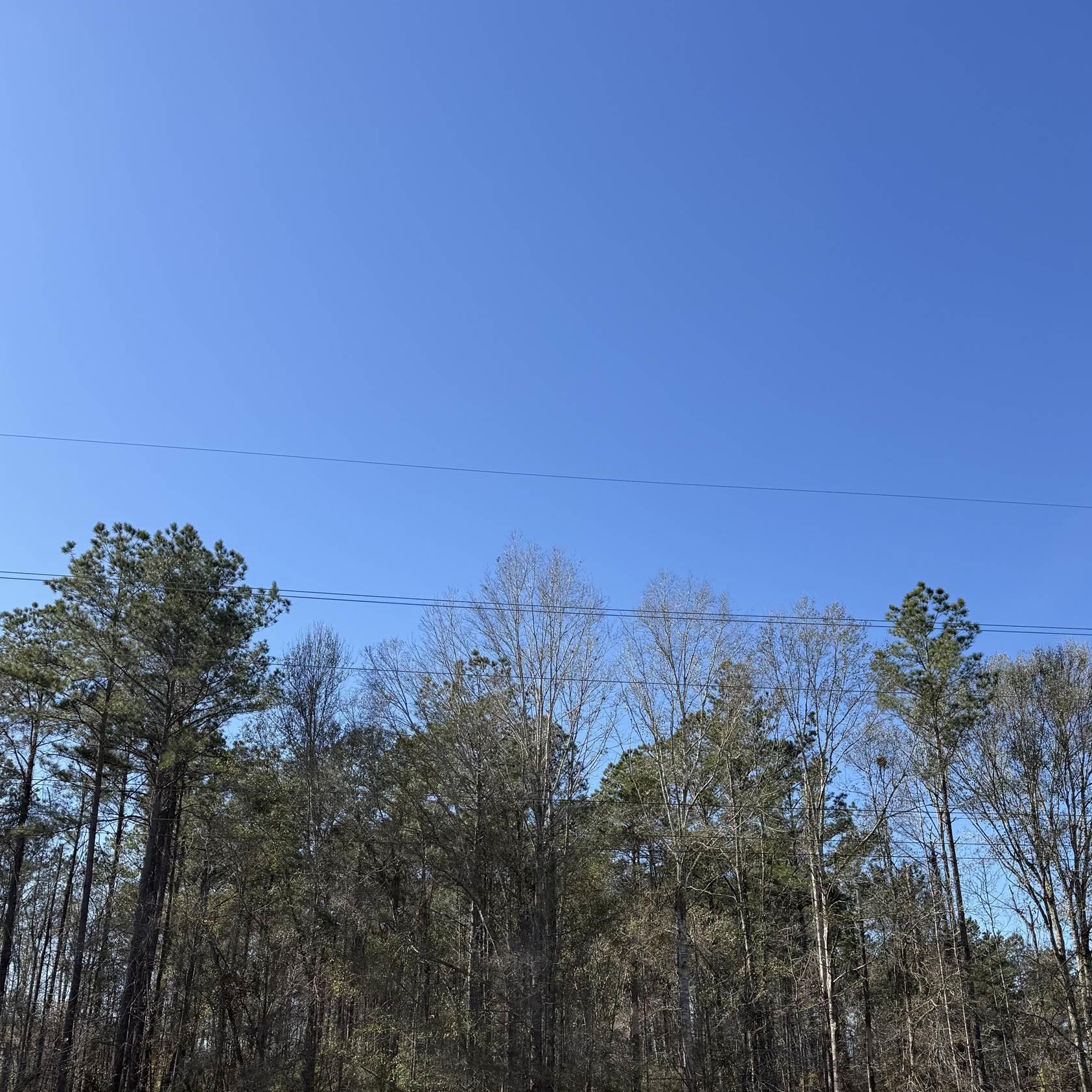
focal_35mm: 29
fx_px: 1035
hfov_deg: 55.6
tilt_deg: +19.0
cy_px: 738
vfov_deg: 54.4
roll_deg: -1.4
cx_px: 540
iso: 80
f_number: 1.78
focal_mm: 6.76
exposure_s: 1/2703
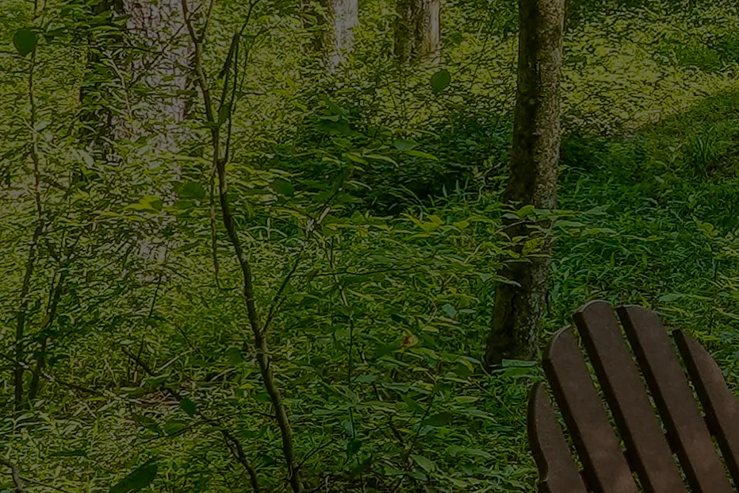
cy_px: -391
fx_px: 2114
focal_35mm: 103
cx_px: 1557
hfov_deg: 15.2
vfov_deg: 12.2
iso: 100
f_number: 11
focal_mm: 16
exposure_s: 1/10
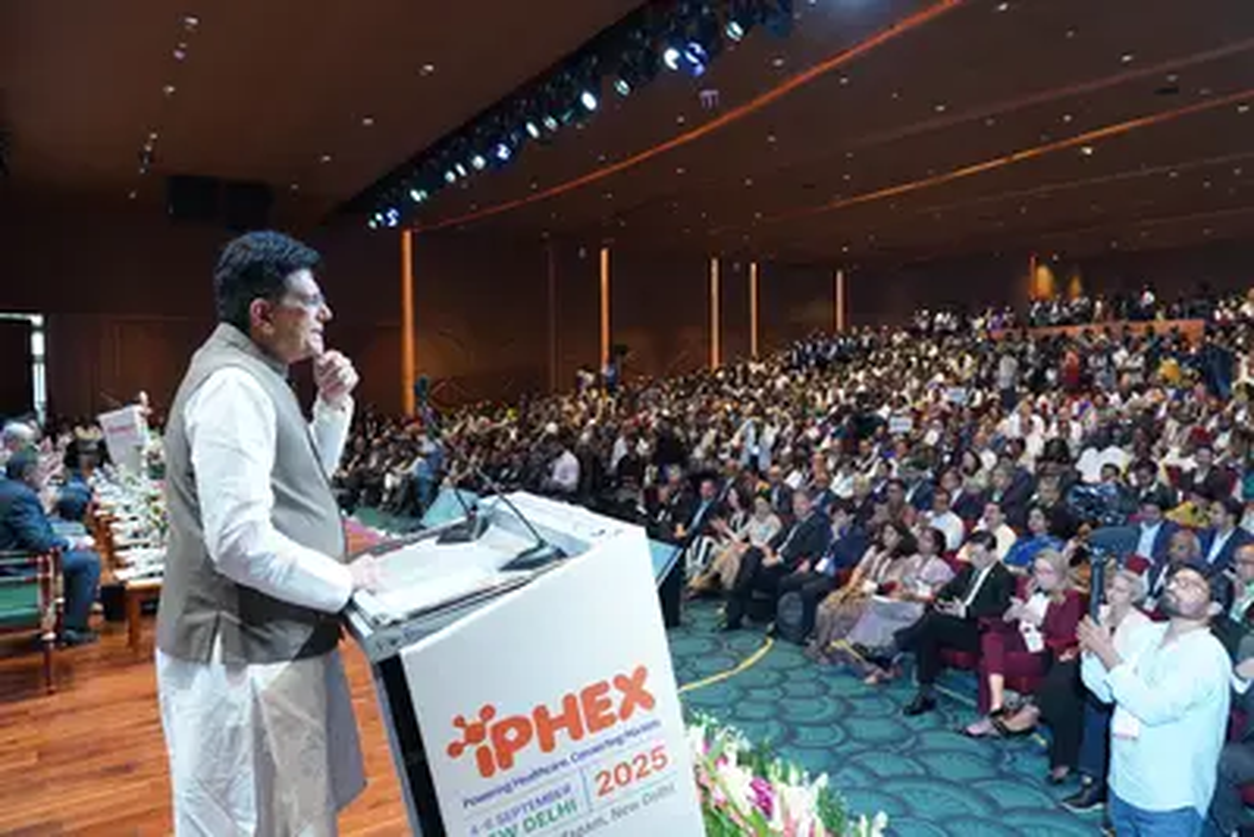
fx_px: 836
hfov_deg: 73.7
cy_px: 418
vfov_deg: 53.2
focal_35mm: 24
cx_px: 627
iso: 3200
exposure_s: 1/125
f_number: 5
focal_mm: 24
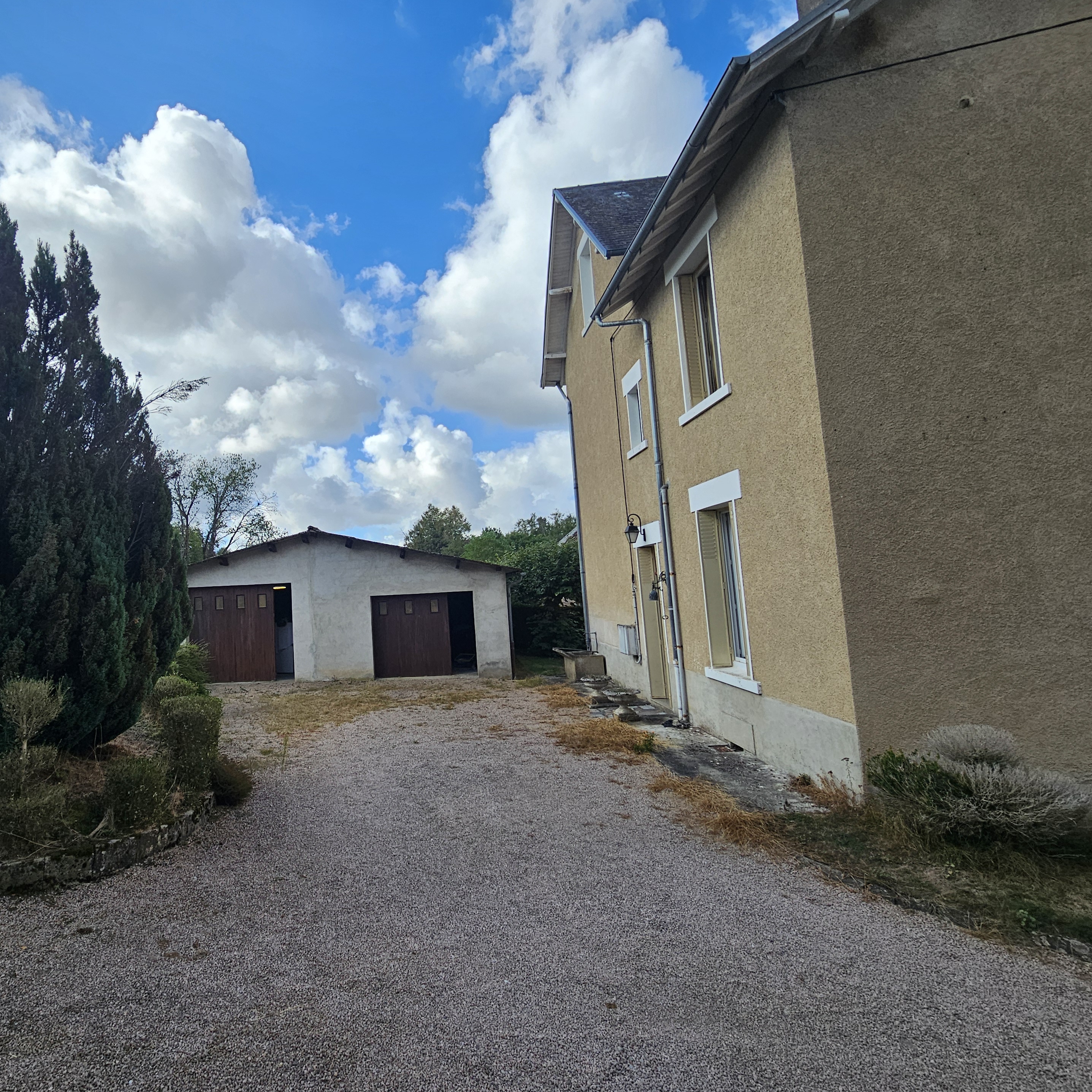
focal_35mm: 16
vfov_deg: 87.4
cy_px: 542
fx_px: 571
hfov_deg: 84.8
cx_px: 377
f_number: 2.2
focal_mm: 2.2
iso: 50
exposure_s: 1/1695
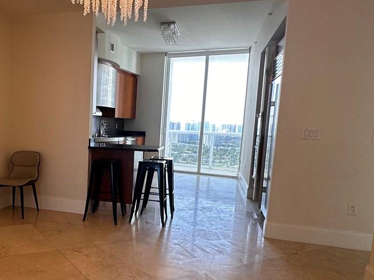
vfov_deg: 42.7
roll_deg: -2.1
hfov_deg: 52.3
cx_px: 83
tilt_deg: -6.2
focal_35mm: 33
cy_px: 168
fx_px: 356
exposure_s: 1/120
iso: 125
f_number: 2.2
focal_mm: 2.22
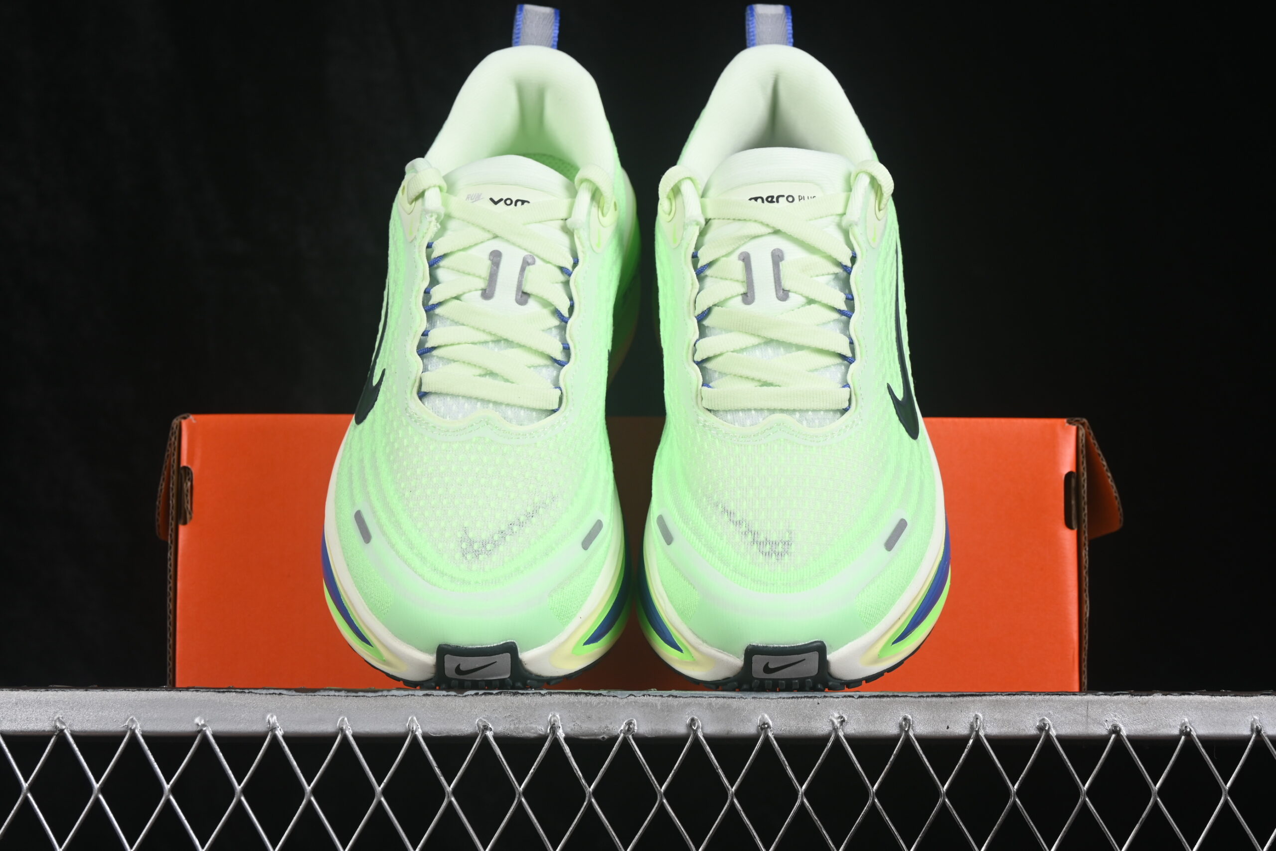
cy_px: 426
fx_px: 2658
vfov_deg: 18.2
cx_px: 638
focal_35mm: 75
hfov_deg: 27.0
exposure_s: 1/80
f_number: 8
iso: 160
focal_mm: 50
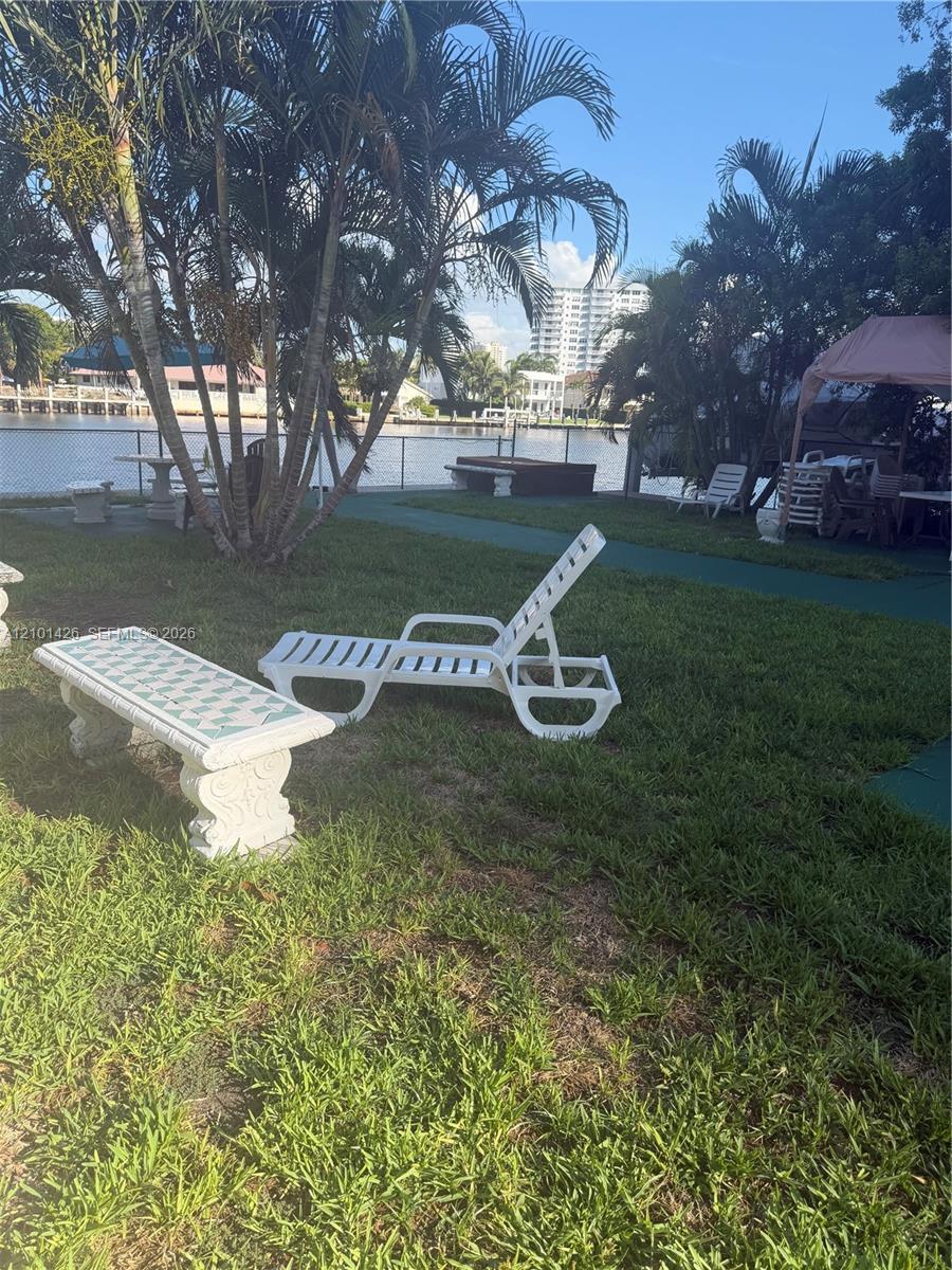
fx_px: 880
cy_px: 635
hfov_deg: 56.8
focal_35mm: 24
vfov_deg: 71.6
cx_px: 476
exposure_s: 1/1727
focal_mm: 6.76
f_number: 1.78
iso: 80
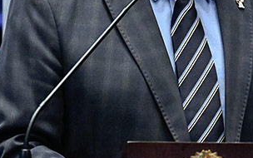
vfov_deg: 4.0
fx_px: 2282
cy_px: -12
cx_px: 261
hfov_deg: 6.3
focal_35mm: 331
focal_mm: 115
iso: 5000
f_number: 4
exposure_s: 1/200
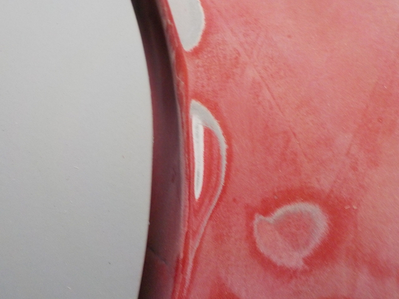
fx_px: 346
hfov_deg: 60.0
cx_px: 200
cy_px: 150
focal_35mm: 30
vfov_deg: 46.8
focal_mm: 4.1
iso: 400
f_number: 3.3
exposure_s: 1/13
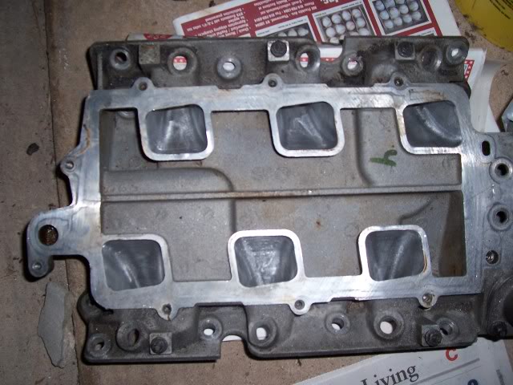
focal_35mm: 34
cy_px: 192
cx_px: 256
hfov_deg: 54.0
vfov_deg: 41.8
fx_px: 504
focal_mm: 5.6
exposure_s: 1/60
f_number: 2.7
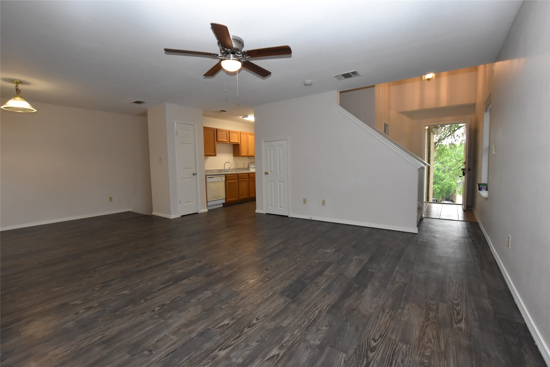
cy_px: 184
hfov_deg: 100.4
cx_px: 275
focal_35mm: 15
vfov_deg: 77.3
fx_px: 229
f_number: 5.6
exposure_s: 1/200
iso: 2200
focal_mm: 10
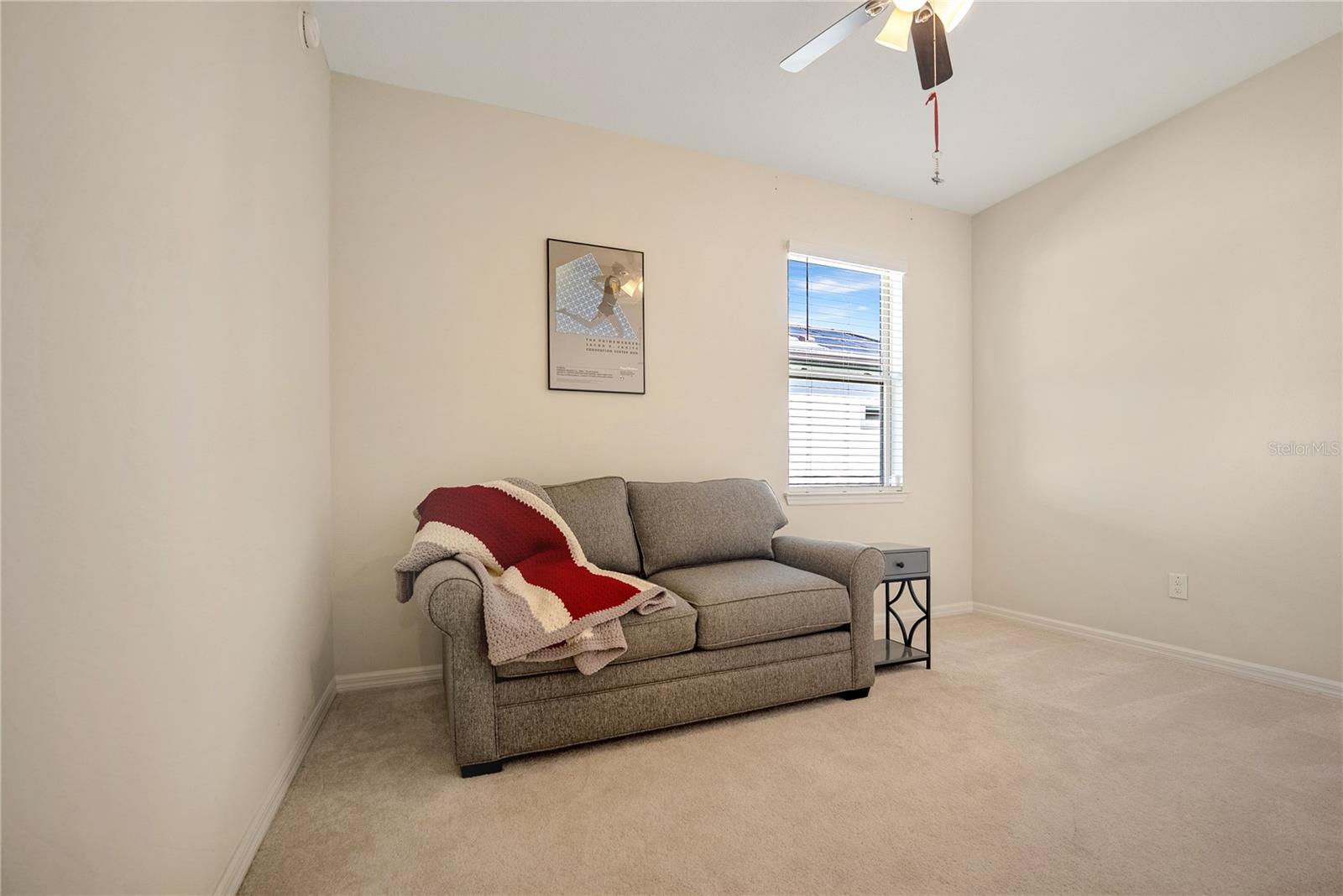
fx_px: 522
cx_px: 672
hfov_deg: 104.2
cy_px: 448
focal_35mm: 14
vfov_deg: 81.3
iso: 800
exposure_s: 1/4000
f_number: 3.5
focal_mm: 14
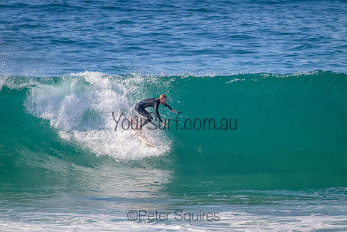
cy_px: 116
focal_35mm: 800
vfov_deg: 1.7
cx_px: 174
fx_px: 7713
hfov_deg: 2.6
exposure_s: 1/2000
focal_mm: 800
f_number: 11
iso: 1800
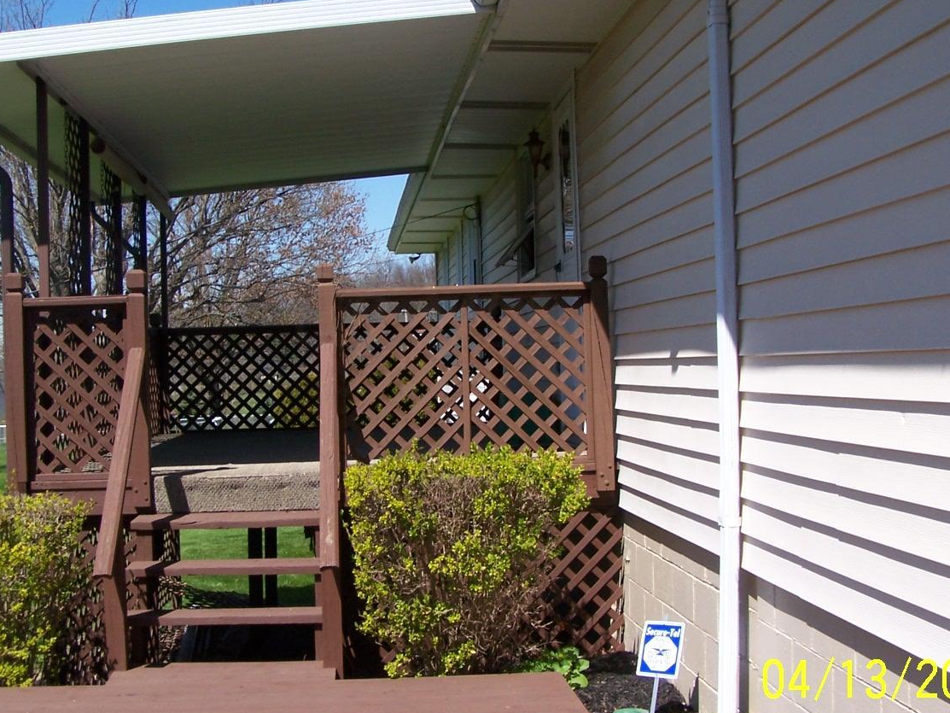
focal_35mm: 53
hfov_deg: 36.1
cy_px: 320
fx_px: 1455
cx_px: 426
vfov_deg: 27.5
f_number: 4
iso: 80
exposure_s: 1/800
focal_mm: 6.3
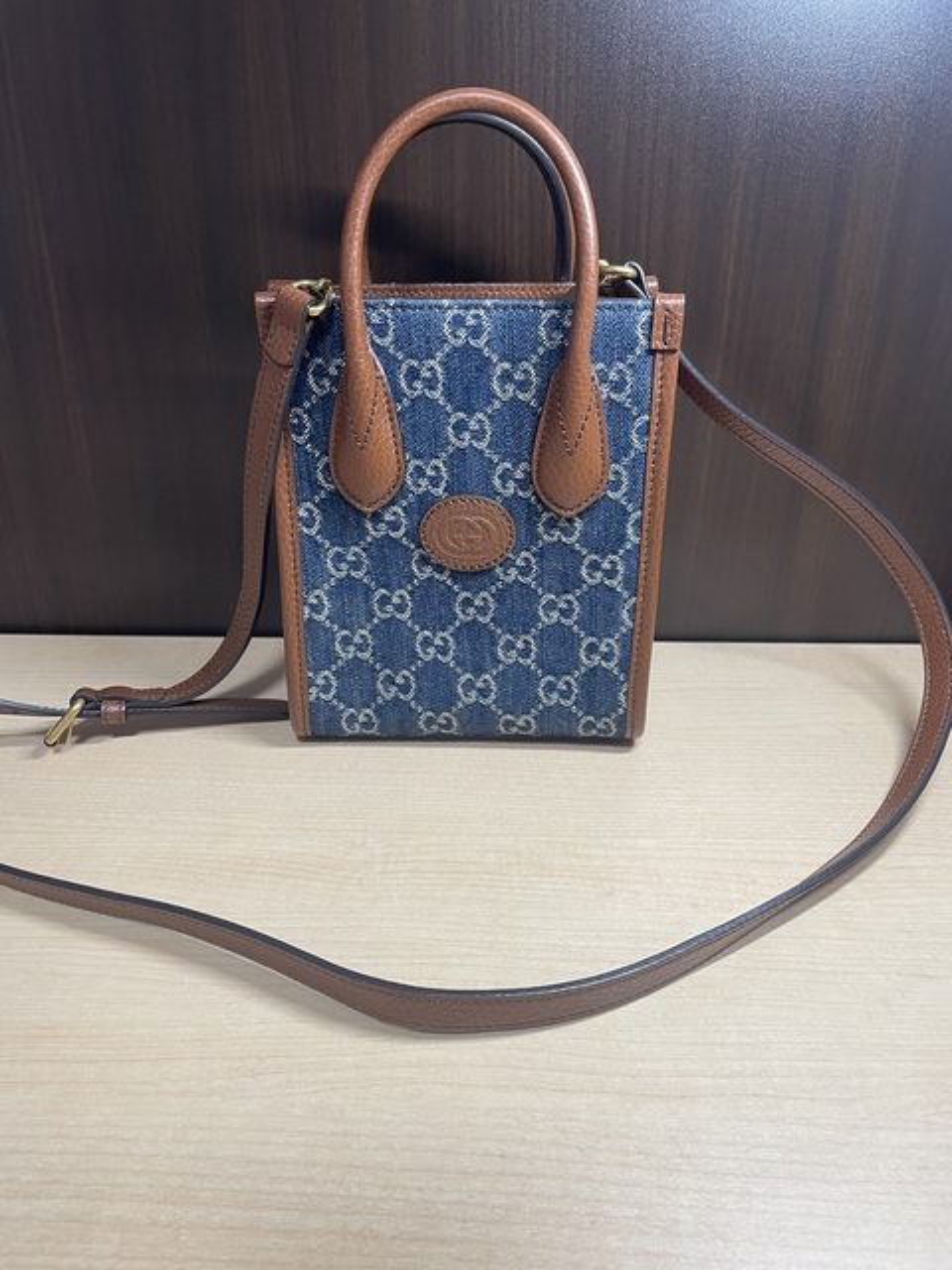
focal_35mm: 26
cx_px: 476
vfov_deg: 67.3
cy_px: 635
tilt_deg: -28.5
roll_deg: +1.2
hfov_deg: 53.1
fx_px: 953
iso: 80
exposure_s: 1/50
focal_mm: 4.2
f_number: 1.6
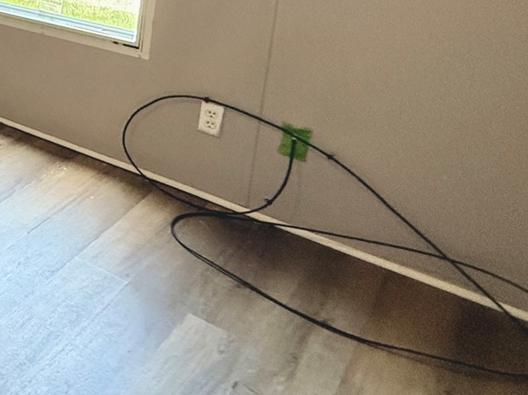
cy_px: -57
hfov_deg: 28.4
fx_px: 656
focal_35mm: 43
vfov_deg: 29.7
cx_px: -266
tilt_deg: -10.0
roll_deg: +0.0
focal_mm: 2.22
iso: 640
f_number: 2.2
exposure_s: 1/120
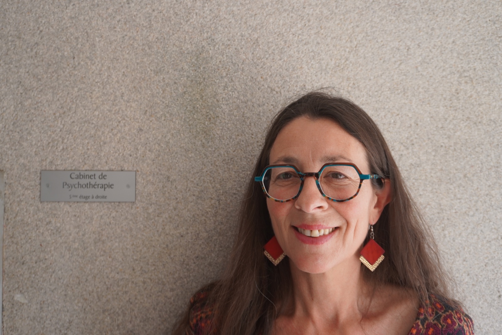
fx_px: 460
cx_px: 251
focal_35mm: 33
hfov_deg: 57.2
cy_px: 168
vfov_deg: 40.0
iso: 320
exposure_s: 1/160
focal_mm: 22
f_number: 4
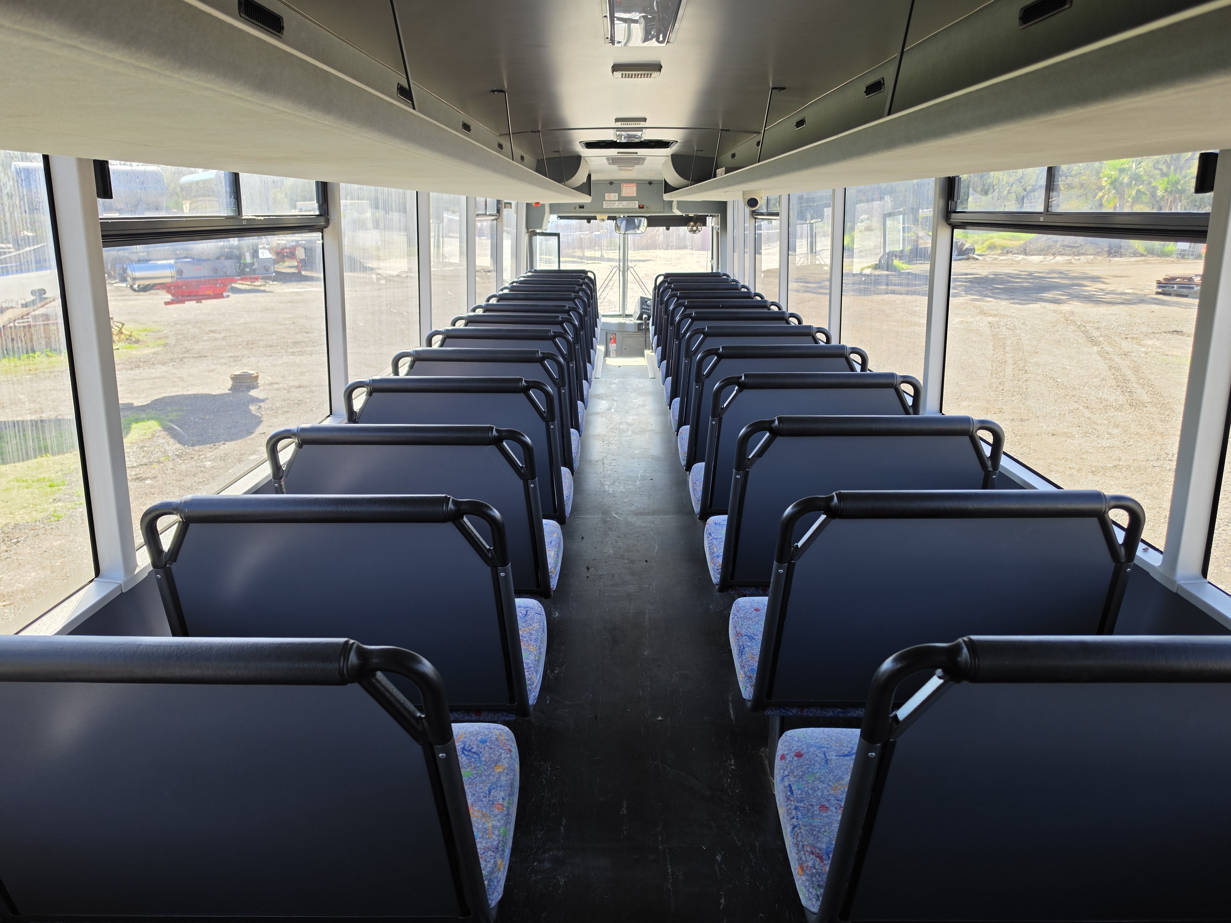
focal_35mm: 23
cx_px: 616
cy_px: 462
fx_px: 818
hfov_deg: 73.9
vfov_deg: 58.9
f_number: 1.4
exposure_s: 1/180
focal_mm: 6.5
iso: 20
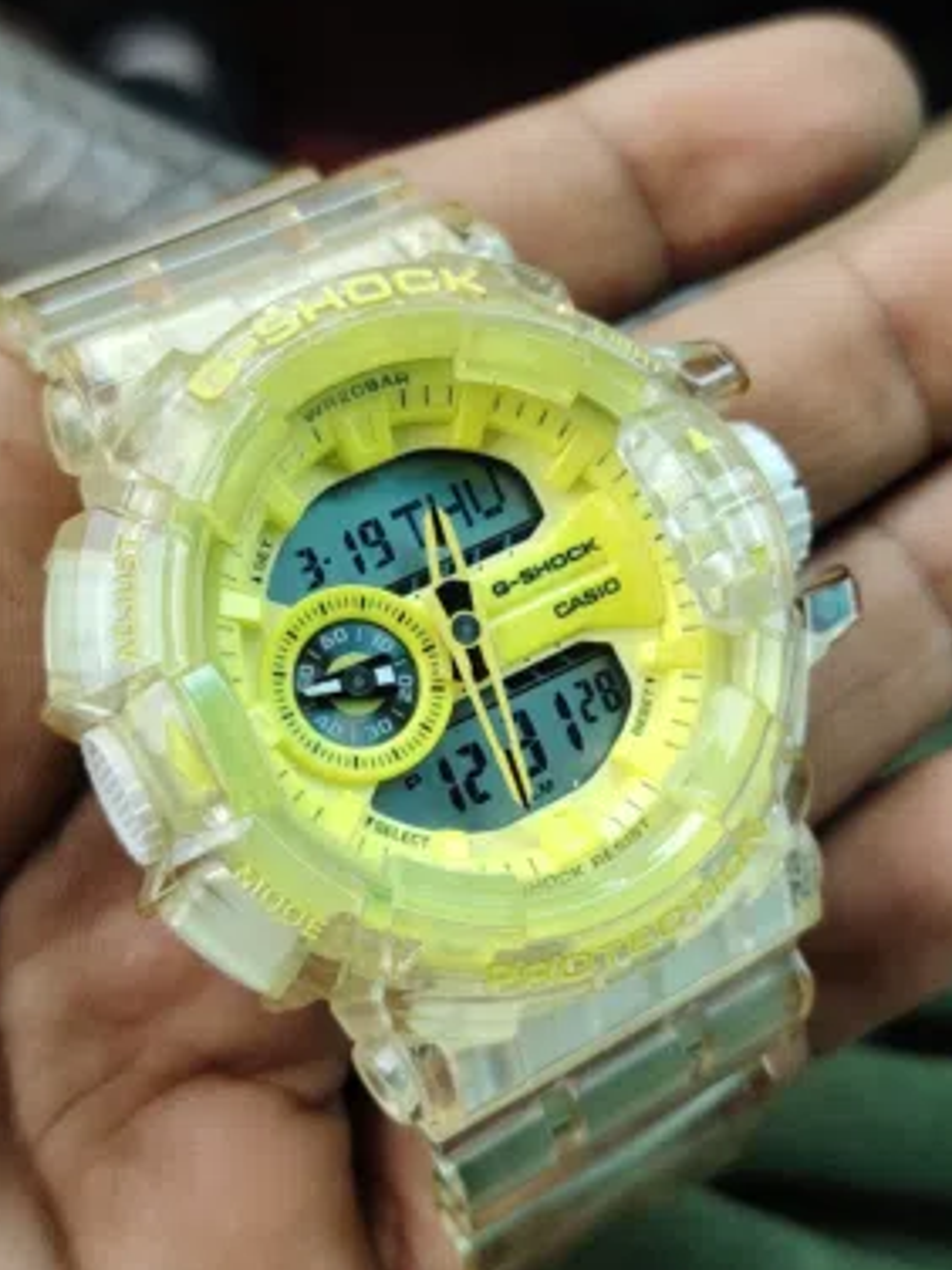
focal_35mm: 51
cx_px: 479
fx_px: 1870
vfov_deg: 37.5
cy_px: 628
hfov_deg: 28.6
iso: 163
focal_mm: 5.25
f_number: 1.75
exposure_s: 1/100
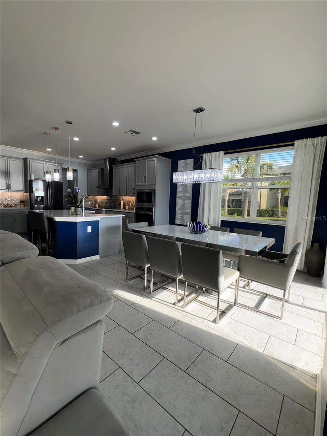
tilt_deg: -4.9
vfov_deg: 102.1
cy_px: 218
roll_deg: -2.2
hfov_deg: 85.7
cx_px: 164
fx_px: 176
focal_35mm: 14
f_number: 2.2
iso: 50
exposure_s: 1/120
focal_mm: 2.22
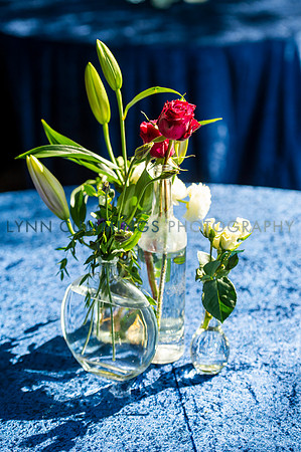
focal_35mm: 95
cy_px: 226
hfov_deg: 14.4
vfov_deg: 21.5
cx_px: 150
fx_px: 1194
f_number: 3.5
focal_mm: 95
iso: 400
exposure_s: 1/1250
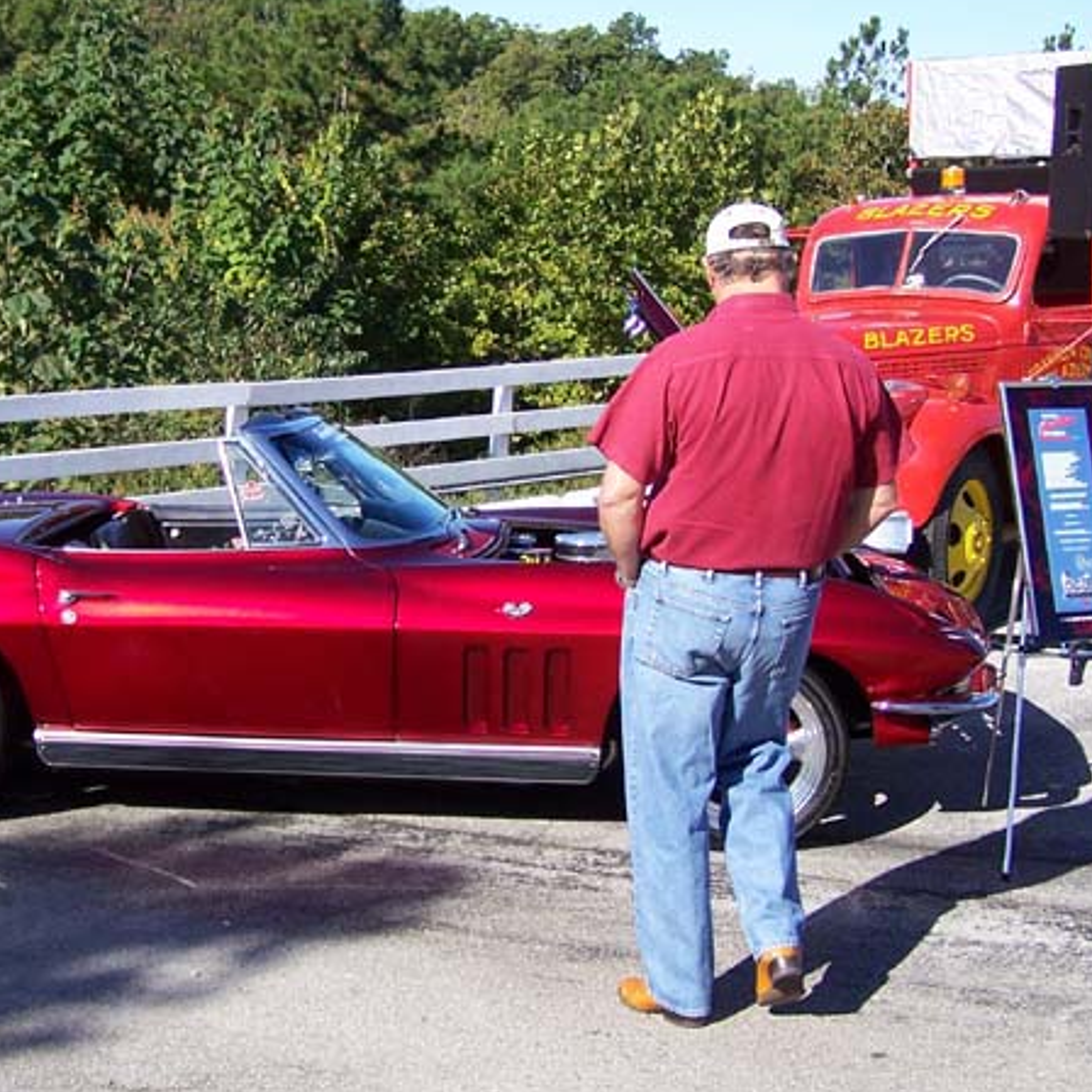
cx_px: 422
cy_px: 472
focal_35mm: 60
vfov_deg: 28.6
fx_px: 2141
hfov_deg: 28.5
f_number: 2.8
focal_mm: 6.3
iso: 80
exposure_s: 1/1000
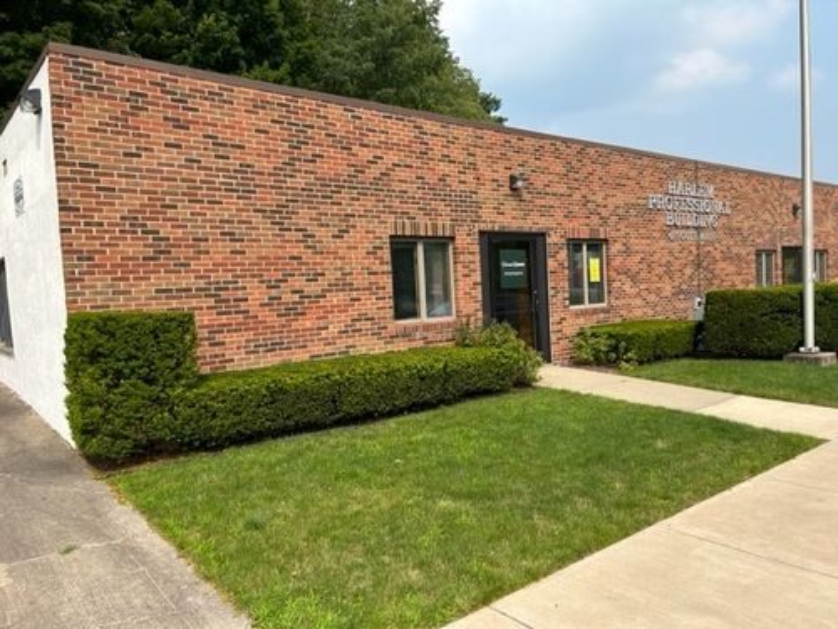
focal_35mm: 26
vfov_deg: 53.1
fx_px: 629
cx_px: 419
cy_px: 314
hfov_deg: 67.3
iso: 50
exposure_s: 1/2994
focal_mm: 5.7
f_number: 1.5
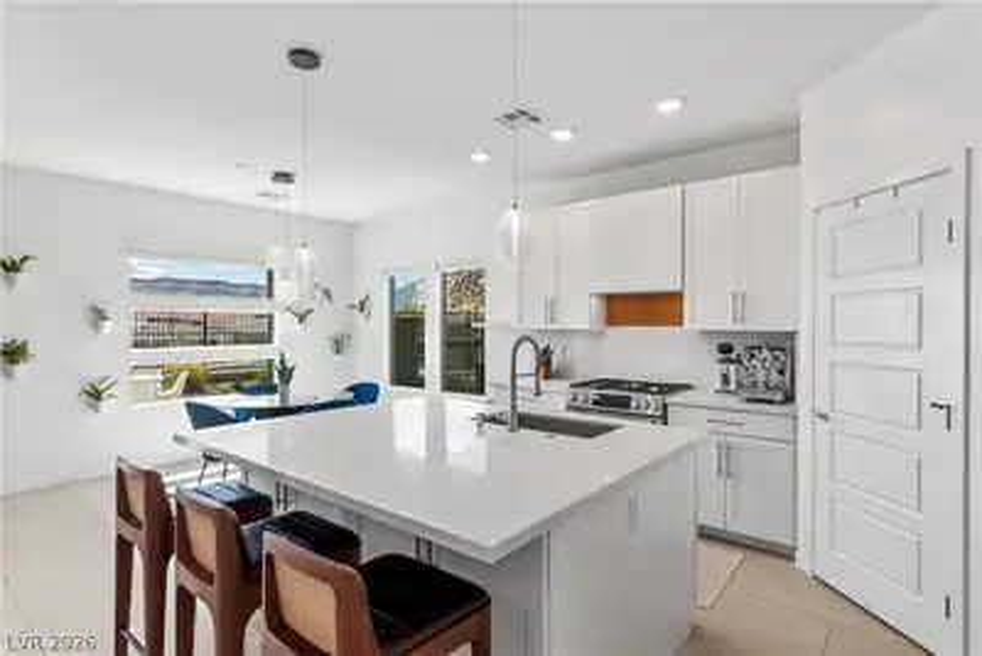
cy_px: 328
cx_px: 491
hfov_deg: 86.9
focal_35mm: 19
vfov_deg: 64.6
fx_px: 518
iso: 400
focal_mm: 19
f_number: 8
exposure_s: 1/6
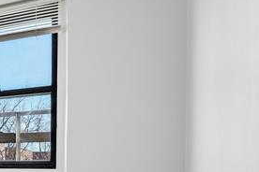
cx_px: -182
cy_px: 150
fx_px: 374
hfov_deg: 23.7
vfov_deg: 25.3
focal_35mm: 52
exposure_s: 1/25
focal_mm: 14
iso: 250
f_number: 8
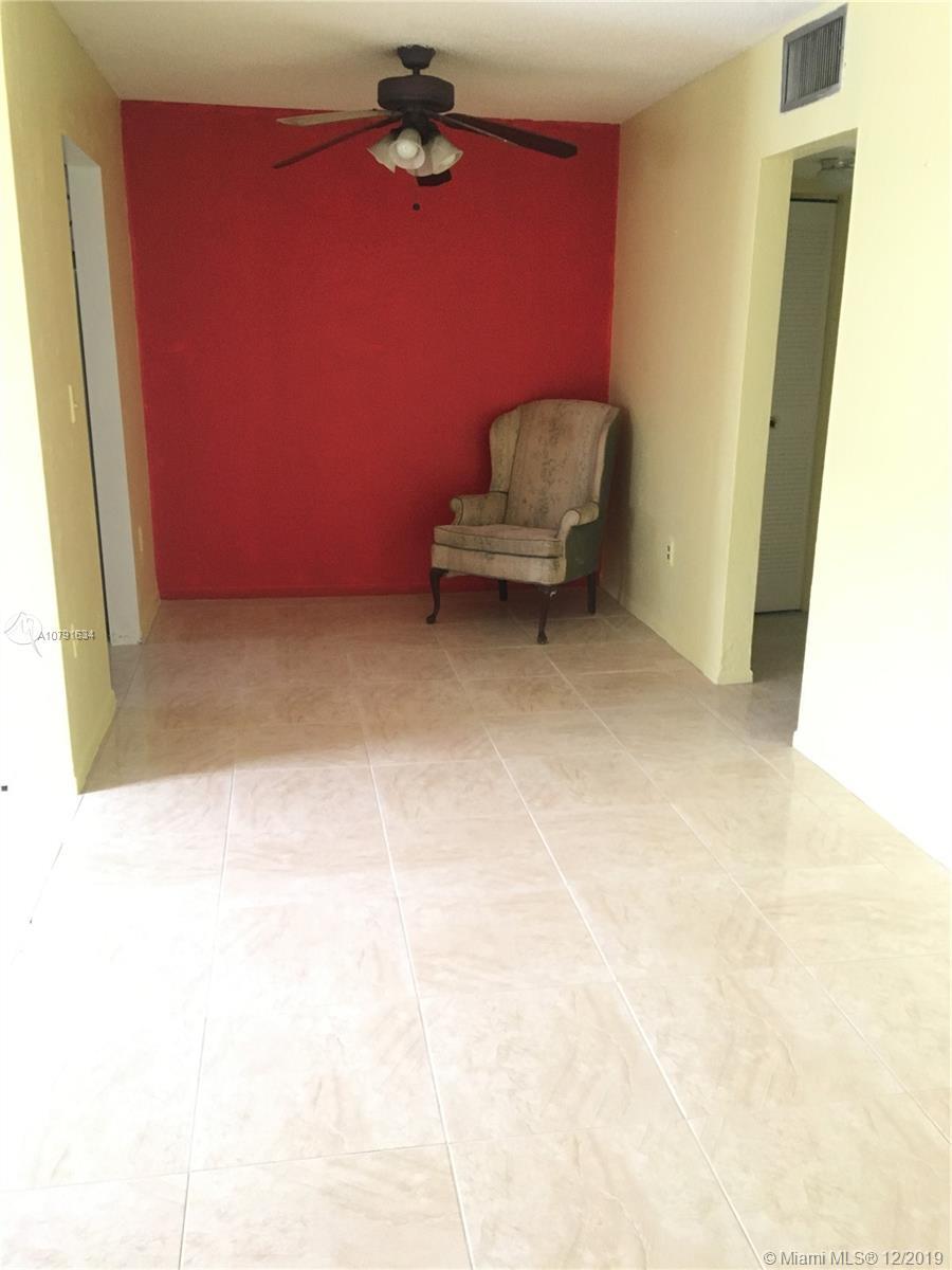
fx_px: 1063
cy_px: 635
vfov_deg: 61.7
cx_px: 476
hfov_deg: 48.2
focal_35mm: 29
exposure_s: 1/30
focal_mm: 4.15
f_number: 2.2
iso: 100
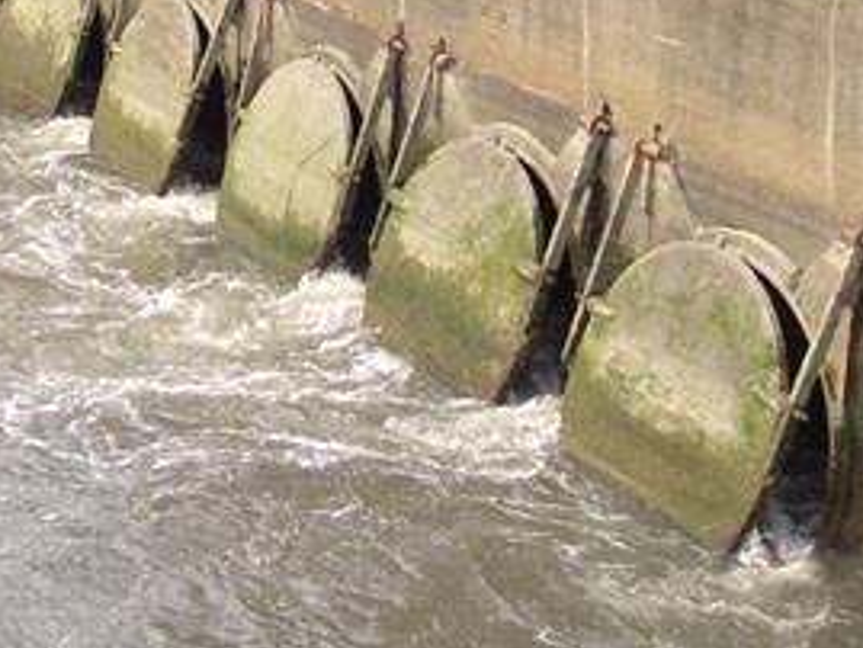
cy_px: 99
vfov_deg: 14.1
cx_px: 379
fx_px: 2594
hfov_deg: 18.9
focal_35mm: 104
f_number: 2.6
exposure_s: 1/200
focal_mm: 5.8
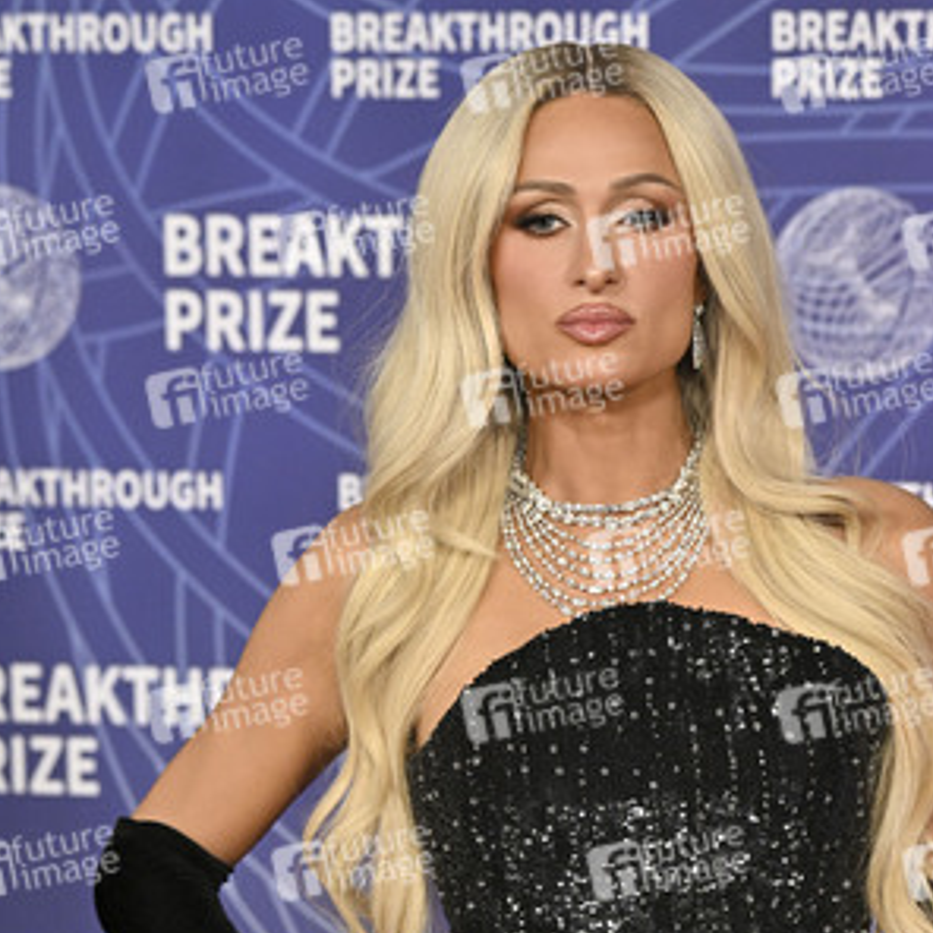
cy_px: 470
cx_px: 585
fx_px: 3080
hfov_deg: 17.2
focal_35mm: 101
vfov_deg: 17.2
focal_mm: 78
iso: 2000
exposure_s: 1/320
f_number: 4
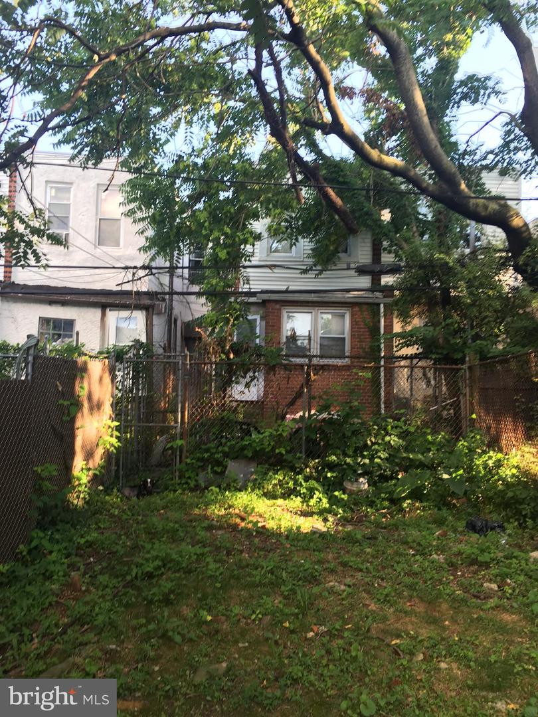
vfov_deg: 61.7
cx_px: 269
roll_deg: -1.1
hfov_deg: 48.2
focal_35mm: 29
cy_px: 358
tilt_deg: +6.4
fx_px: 601
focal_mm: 4.15
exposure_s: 1/60
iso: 25
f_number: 2.2
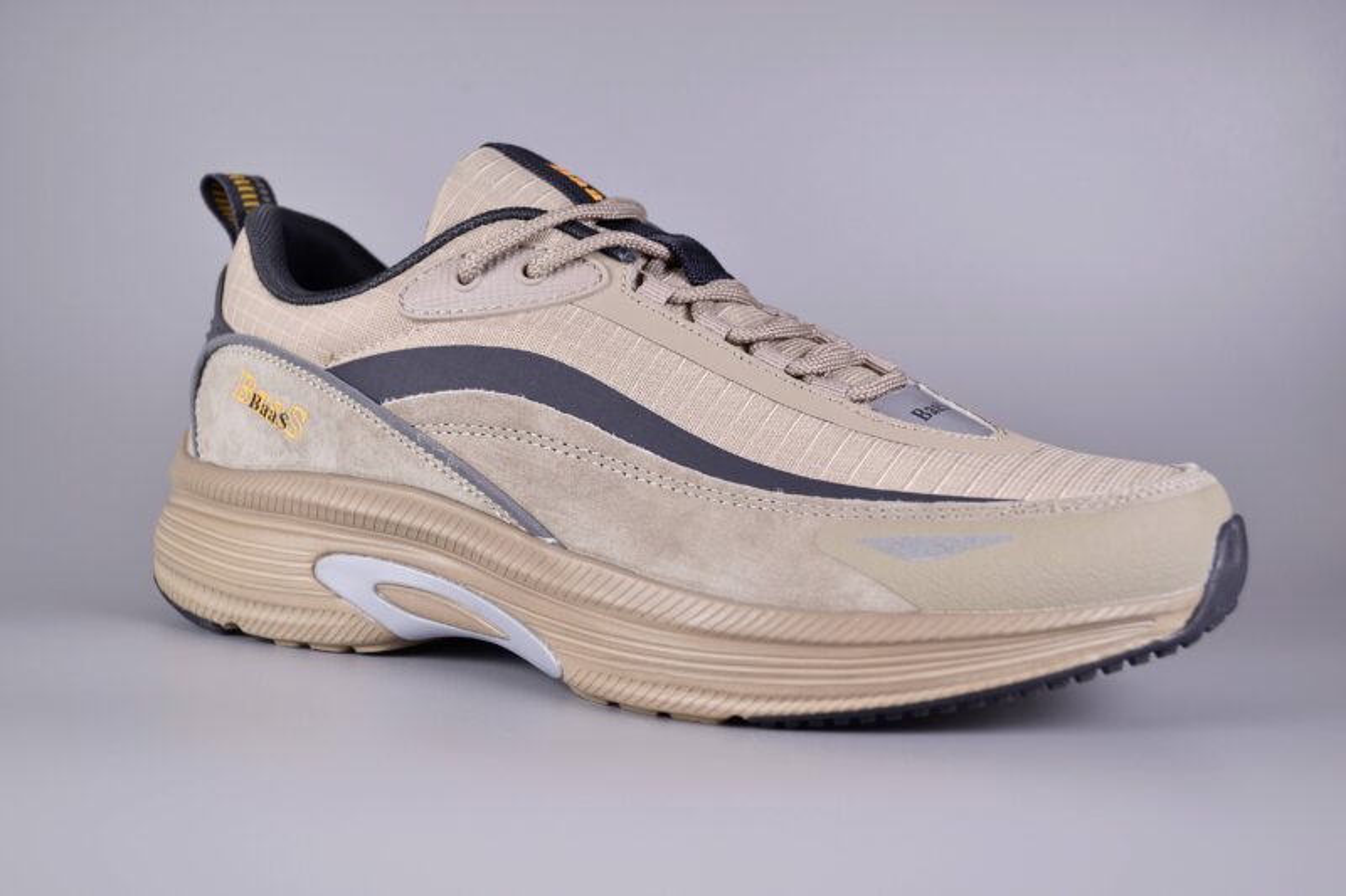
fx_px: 1626
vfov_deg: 30.8
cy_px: 448
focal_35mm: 44
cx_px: 673
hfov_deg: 45.0
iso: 100
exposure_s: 1/80
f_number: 4.5
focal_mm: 29
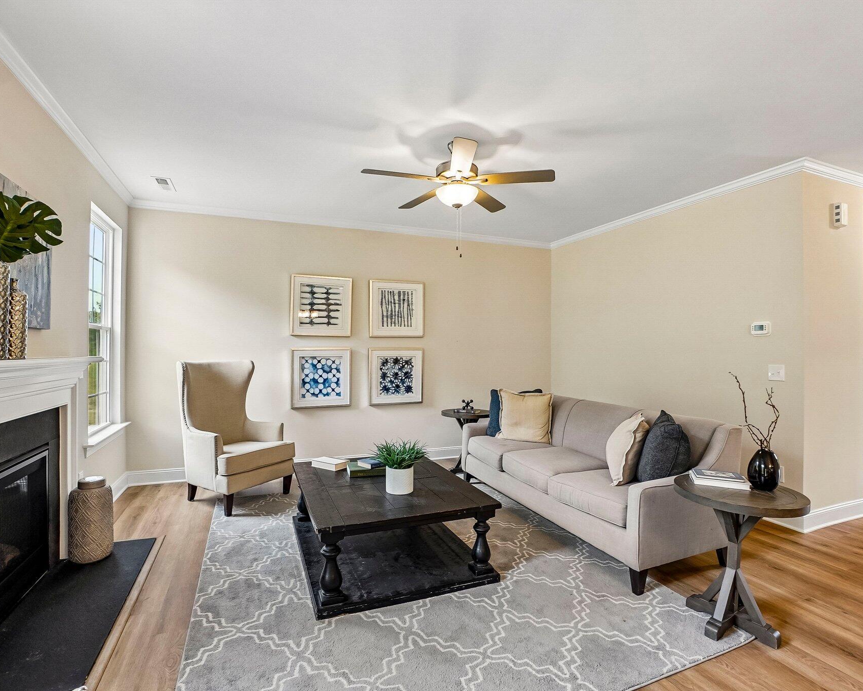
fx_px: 434
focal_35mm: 17
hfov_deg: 89.6
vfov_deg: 77.0
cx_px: 451
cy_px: 346
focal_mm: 10
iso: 400
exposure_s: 1/5
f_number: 8
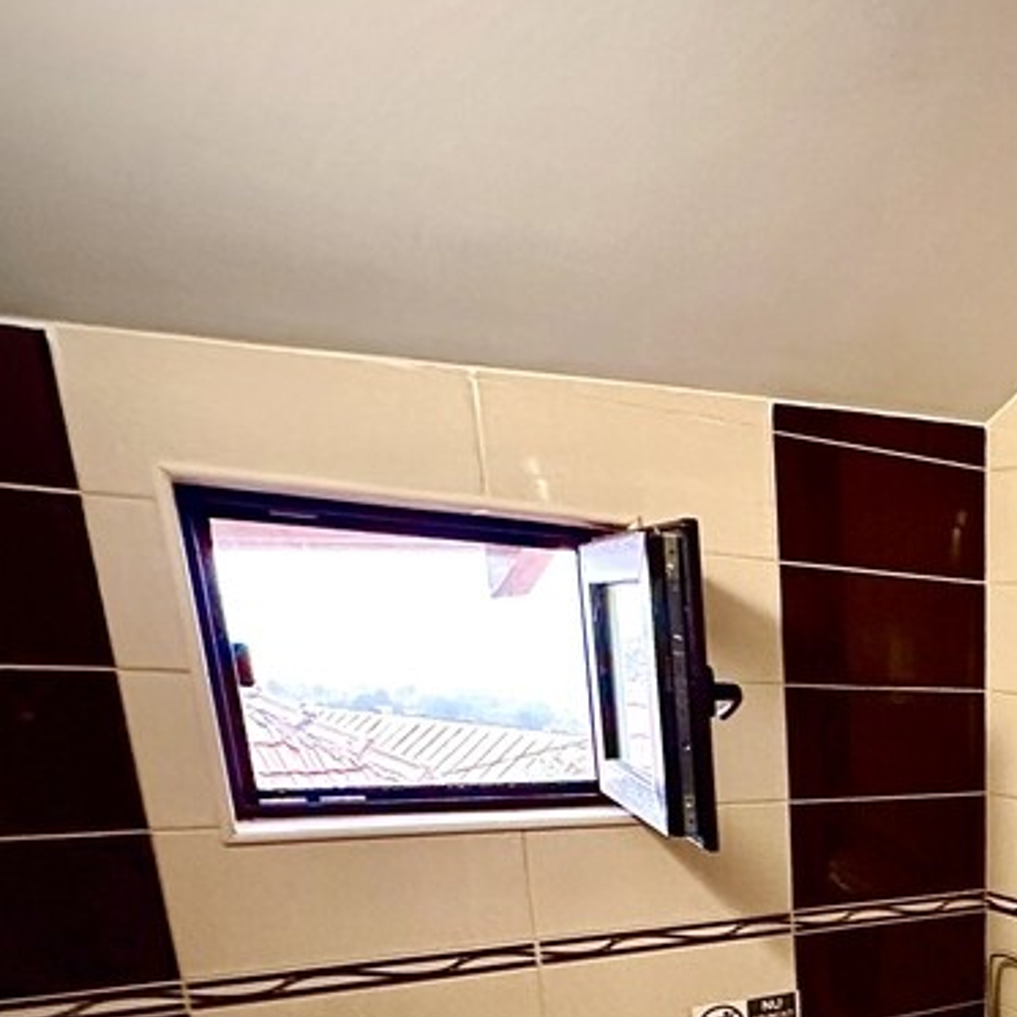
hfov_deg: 38.1
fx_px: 1130
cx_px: 1178
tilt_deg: -16.6
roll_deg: -3.4
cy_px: 992
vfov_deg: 42.5
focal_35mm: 34
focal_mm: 2.22
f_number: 2.2
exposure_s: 1/60
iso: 1250
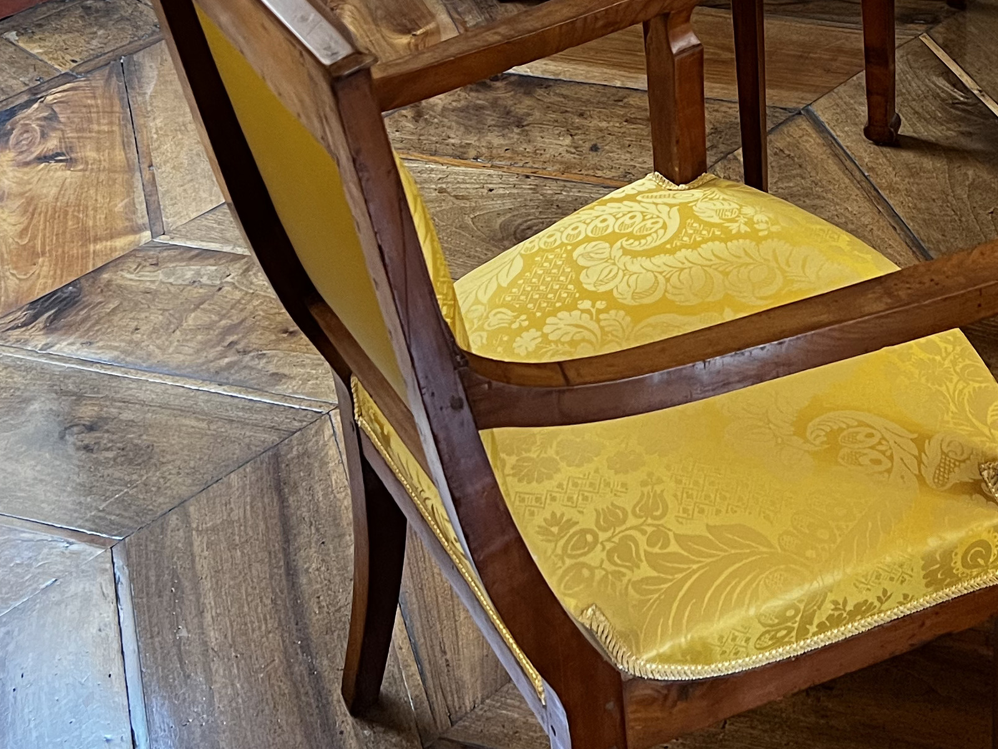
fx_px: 1874
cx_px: 773
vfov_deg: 21.3
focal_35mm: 65
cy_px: -92
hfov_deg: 29.3
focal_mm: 5.7
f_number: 1.5
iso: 320
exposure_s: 1/50
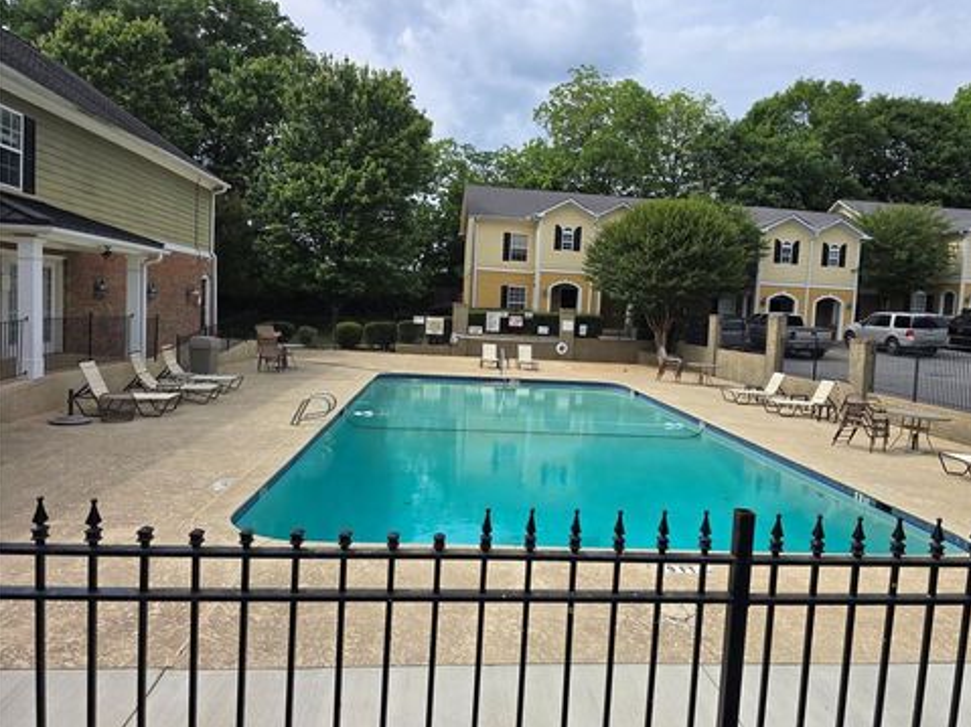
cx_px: 505
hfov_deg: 71.6
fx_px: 673
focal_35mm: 24
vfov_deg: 56.8
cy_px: 364
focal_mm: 6.3
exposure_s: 1/850
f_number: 1.7
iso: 12
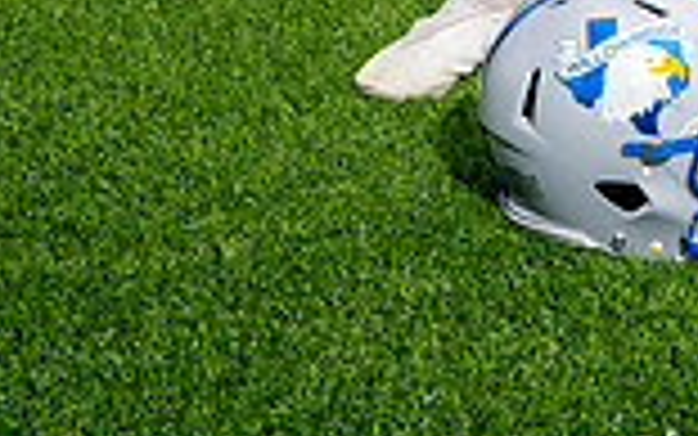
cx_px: 608
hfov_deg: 22.8
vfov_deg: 12.3
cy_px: -539
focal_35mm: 89
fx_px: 1694
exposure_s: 1/250
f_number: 7.1
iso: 100
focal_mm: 30
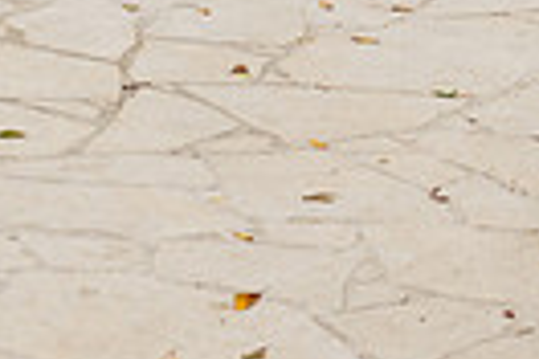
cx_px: -196
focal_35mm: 189
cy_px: -320
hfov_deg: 10.6
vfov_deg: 7.0
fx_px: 2830
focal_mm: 43
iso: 400
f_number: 4
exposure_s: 1/500
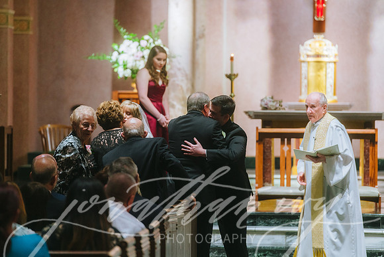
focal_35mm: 200
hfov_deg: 10.3
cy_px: 128
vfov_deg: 6.9
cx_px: 192
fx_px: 2134
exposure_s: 1/160
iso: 1600
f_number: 2.8
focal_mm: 200
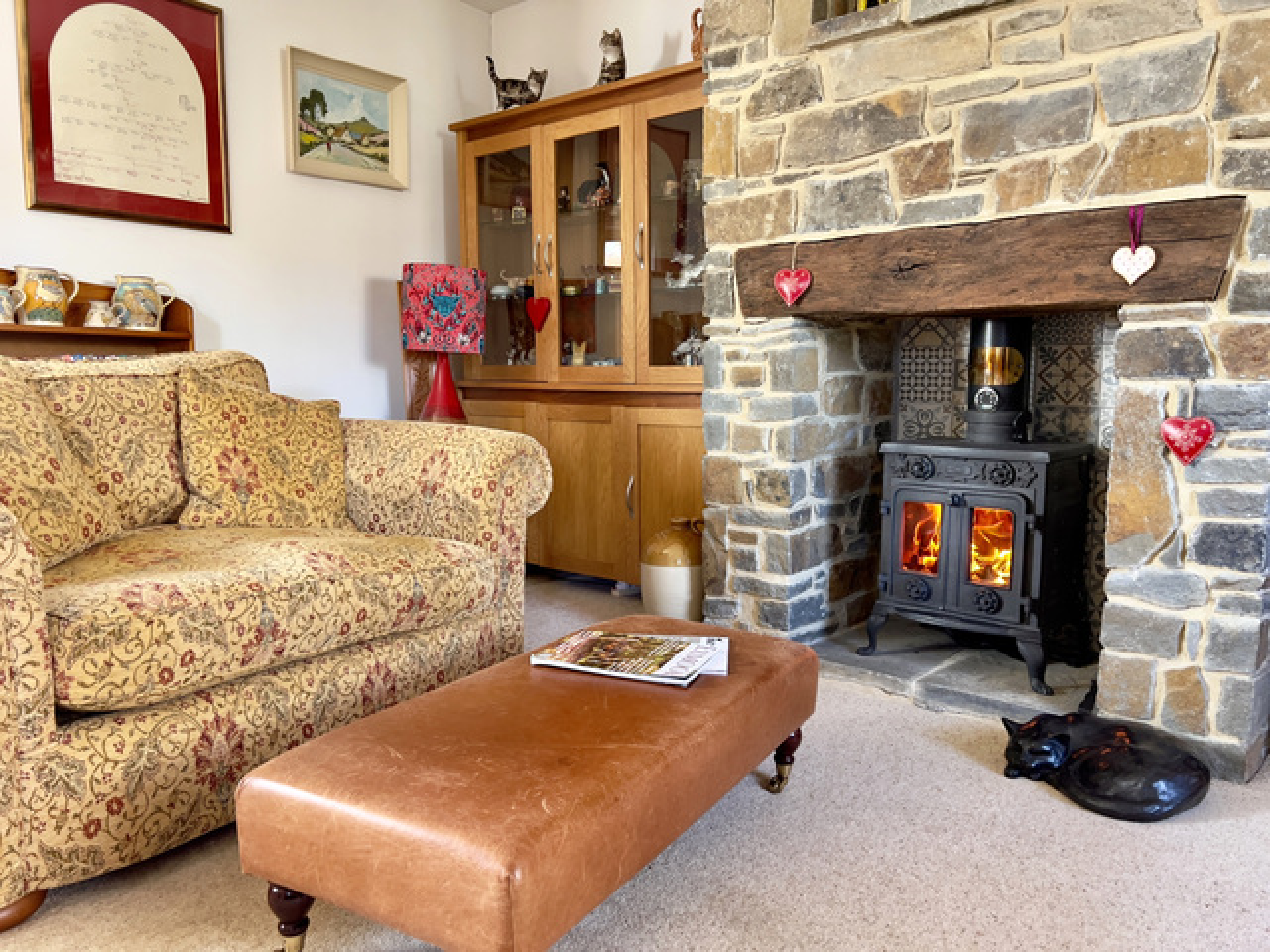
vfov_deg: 53.1
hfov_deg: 67.3
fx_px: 954
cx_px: 635
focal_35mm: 26
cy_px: 476
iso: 250
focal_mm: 5.7
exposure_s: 1/60
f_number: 1.5
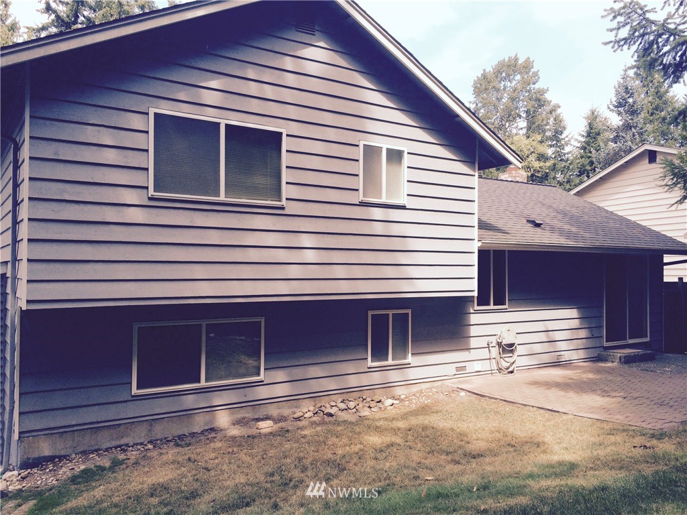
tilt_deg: -0.8
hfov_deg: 61.7
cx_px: 344
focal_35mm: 29
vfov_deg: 48.2
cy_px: 258
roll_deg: -0.3
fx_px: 576
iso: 32
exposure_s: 1/622
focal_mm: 4.15
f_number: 2.2
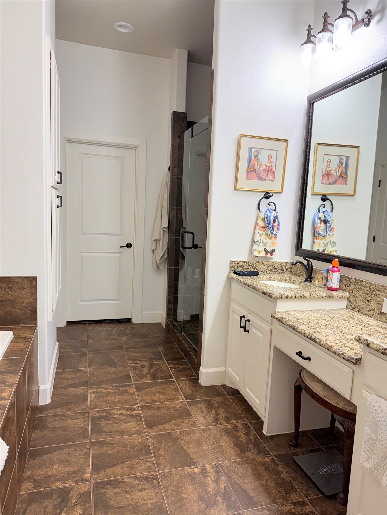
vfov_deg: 71.6
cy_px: 258
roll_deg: -3.5
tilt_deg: -4.3
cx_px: 194
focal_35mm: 24
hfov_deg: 56.8
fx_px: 358
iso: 160
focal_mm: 6.76
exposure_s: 1/120
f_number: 1.78
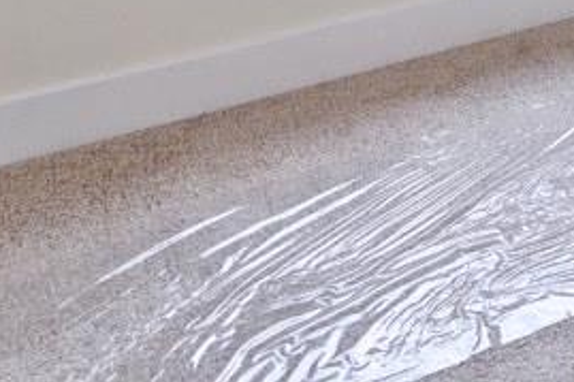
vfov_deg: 13.5
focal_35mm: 78
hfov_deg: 20.8
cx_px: 928
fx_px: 1243
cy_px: -495
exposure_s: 1/125
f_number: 5.6
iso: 200
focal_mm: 14
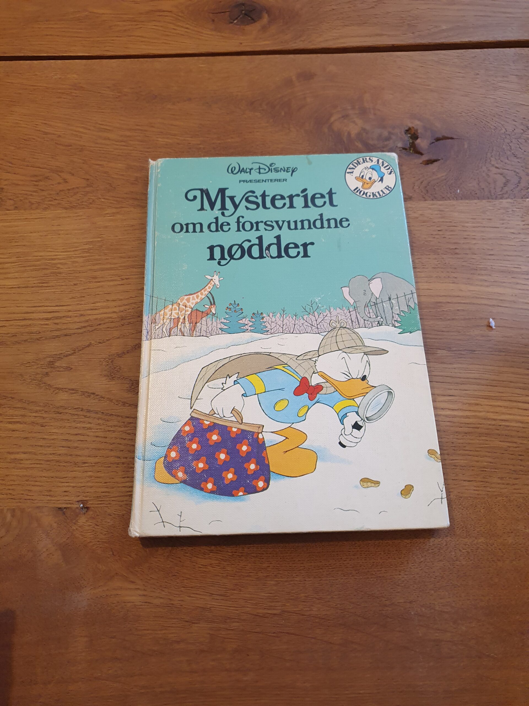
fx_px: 530
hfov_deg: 53.1
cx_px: 264
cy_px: 353
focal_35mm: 26
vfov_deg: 67.3
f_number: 1.5
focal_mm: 4.32
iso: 200
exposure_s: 1/50
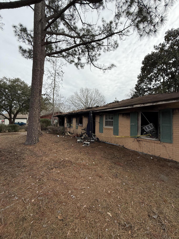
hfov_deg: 85.7
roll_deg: -1.7
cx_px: 90
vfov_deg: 102.1
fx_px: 97
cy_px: 120
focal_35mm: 14
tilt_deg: +3.5
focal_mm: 2.22
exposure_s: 1/1745
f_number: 2.2
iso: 50
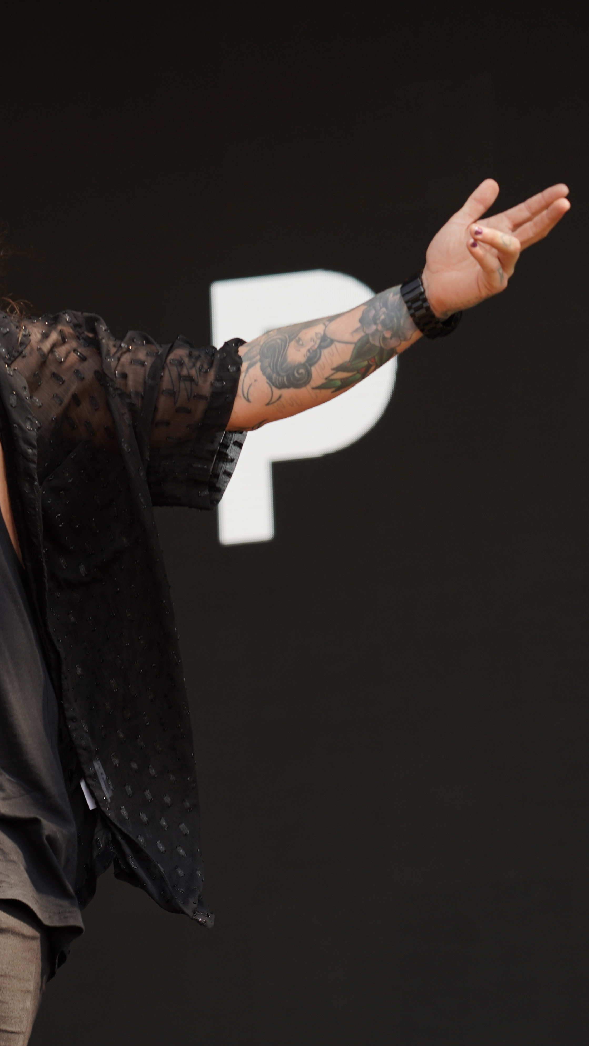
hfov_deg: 7.3
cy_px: 522
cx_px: 116
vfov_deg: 13.0
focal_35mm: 166
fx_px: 4609
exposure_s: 1/250
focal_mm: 105
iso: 100
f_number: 5.6
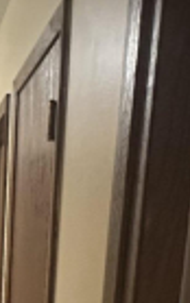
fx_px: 588
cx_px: -124
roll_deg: +1.3
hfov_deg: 16.2
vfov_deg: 25.2
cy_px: 389
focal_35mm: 71
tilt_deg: -11.9
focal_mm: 2.22
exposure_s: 1/60
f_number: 2.2
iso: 1000
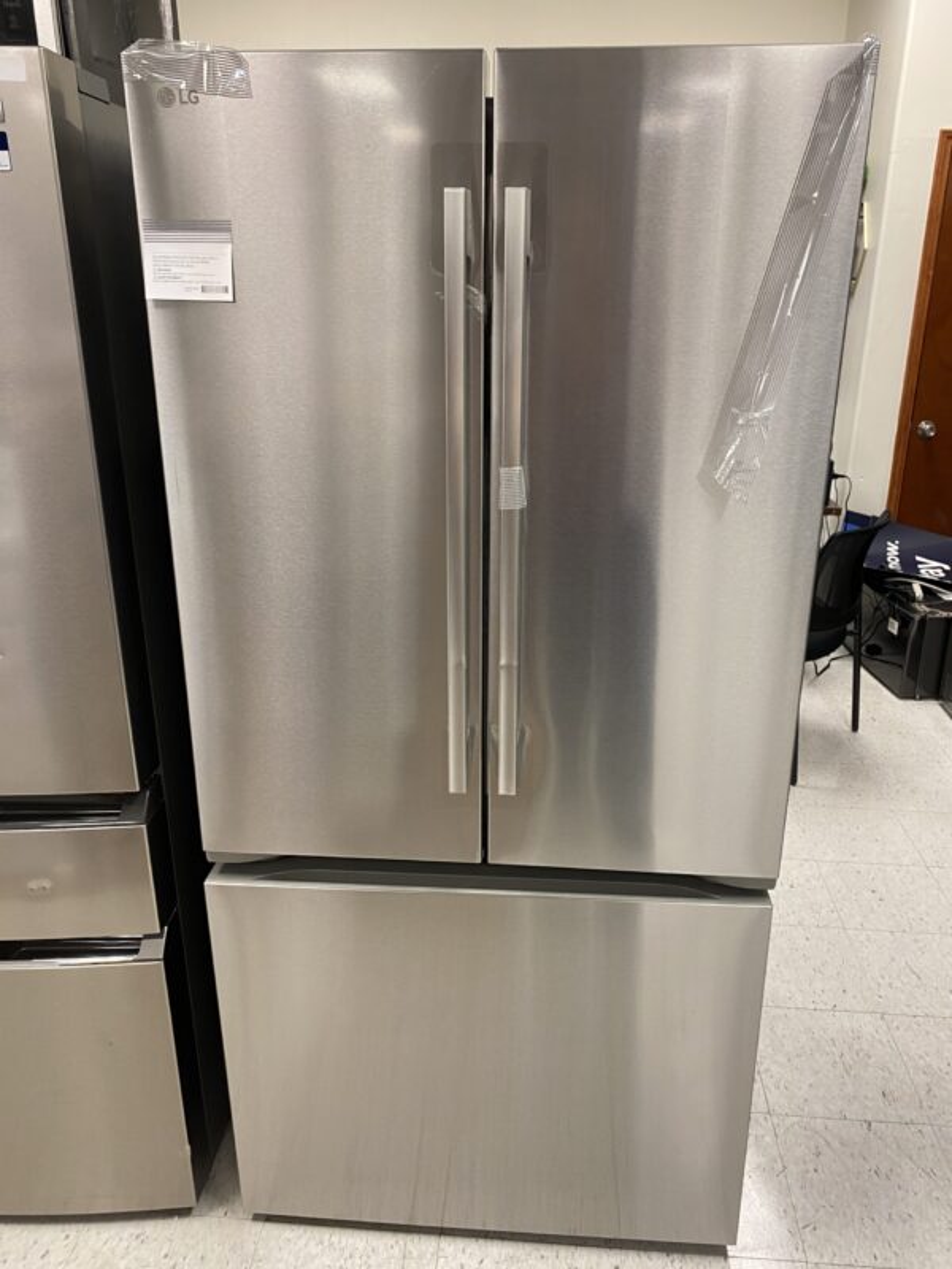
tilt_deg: -17.6
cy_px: 634
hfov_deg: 53.1
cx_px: 476
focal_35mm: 26
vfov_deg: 67.3
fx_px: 953
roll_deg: -0.5
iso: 160
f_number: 1.8
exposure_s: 1/44
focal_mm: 4.25
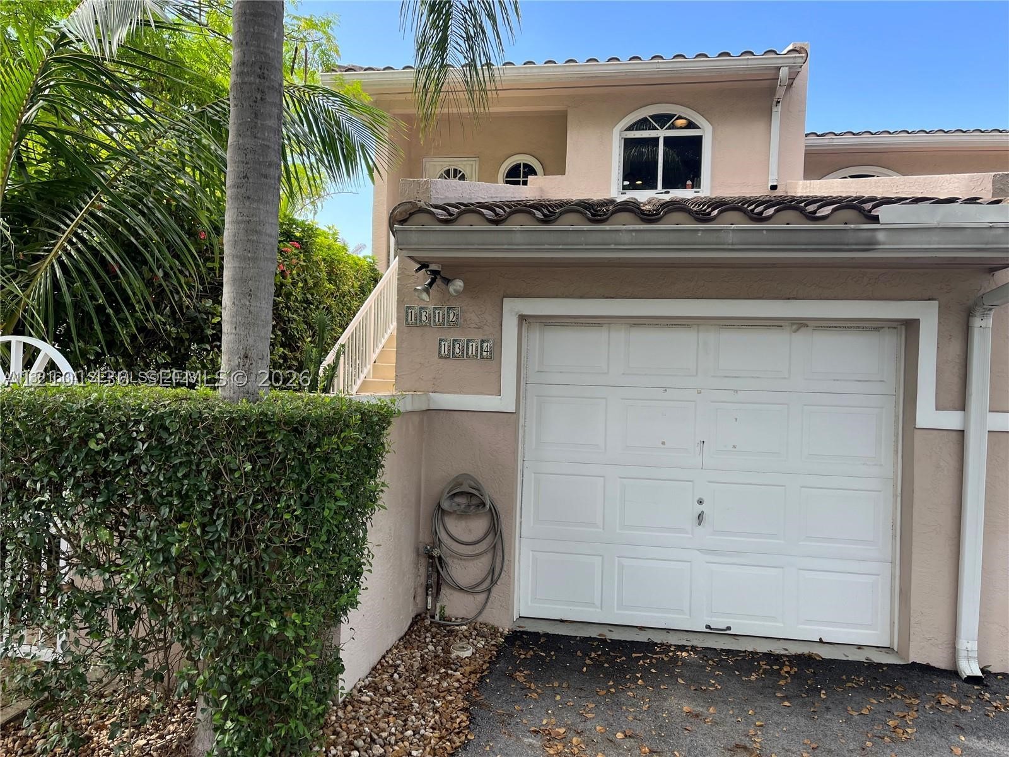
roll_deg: +0.4
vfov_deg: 53.1
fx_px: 758
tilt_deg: -3.5
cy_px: 378
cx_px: 504
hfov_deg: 67.3
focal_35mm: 26
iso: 50
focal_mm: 5.1
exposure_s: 1/422
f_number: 1.6
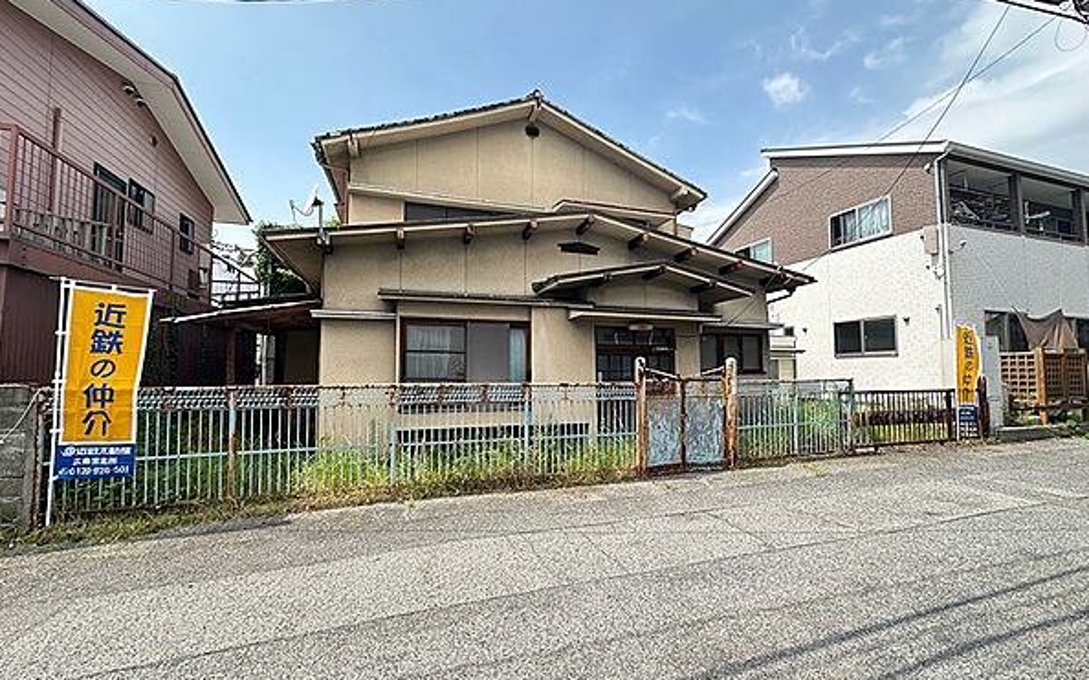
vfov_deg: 74.8
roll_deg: -1.1
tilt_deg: +2.8
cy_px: 346
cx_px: 546
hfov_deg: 101.5
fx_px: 445
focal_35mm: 15
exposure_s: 1/711
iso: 40
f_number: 2.2
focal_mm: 2.22
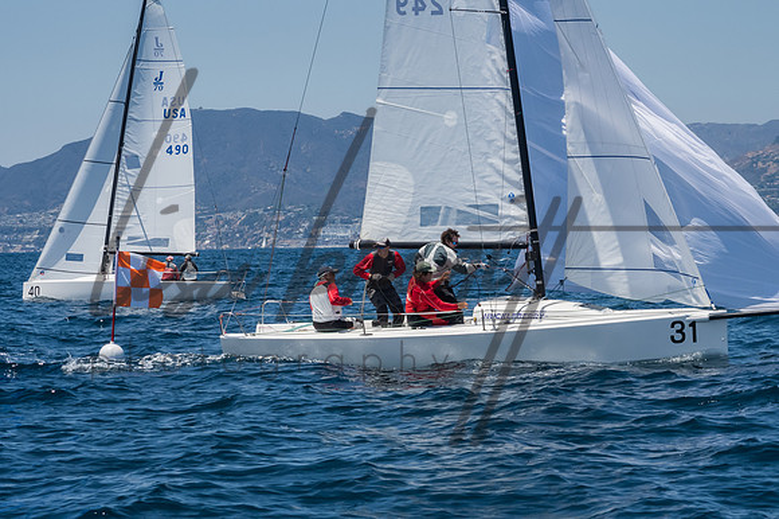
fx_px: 3395
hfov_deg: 13.1
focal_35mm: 157
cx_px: 390
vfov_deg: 8.7
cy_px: 260
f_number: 14
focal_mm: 105
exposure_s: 1/1000
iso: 640
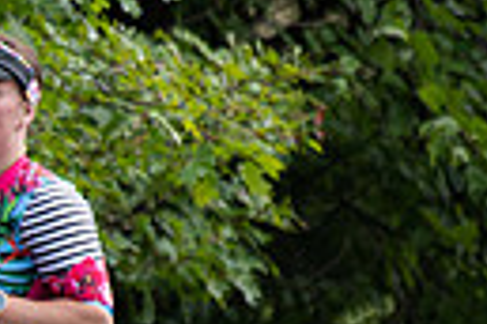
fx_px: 12147
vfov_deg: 1.5
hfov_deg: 2.3
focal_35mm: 898
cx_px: -408
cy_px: 473
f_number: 3.5
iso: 250
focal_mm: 200
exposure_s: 1/400
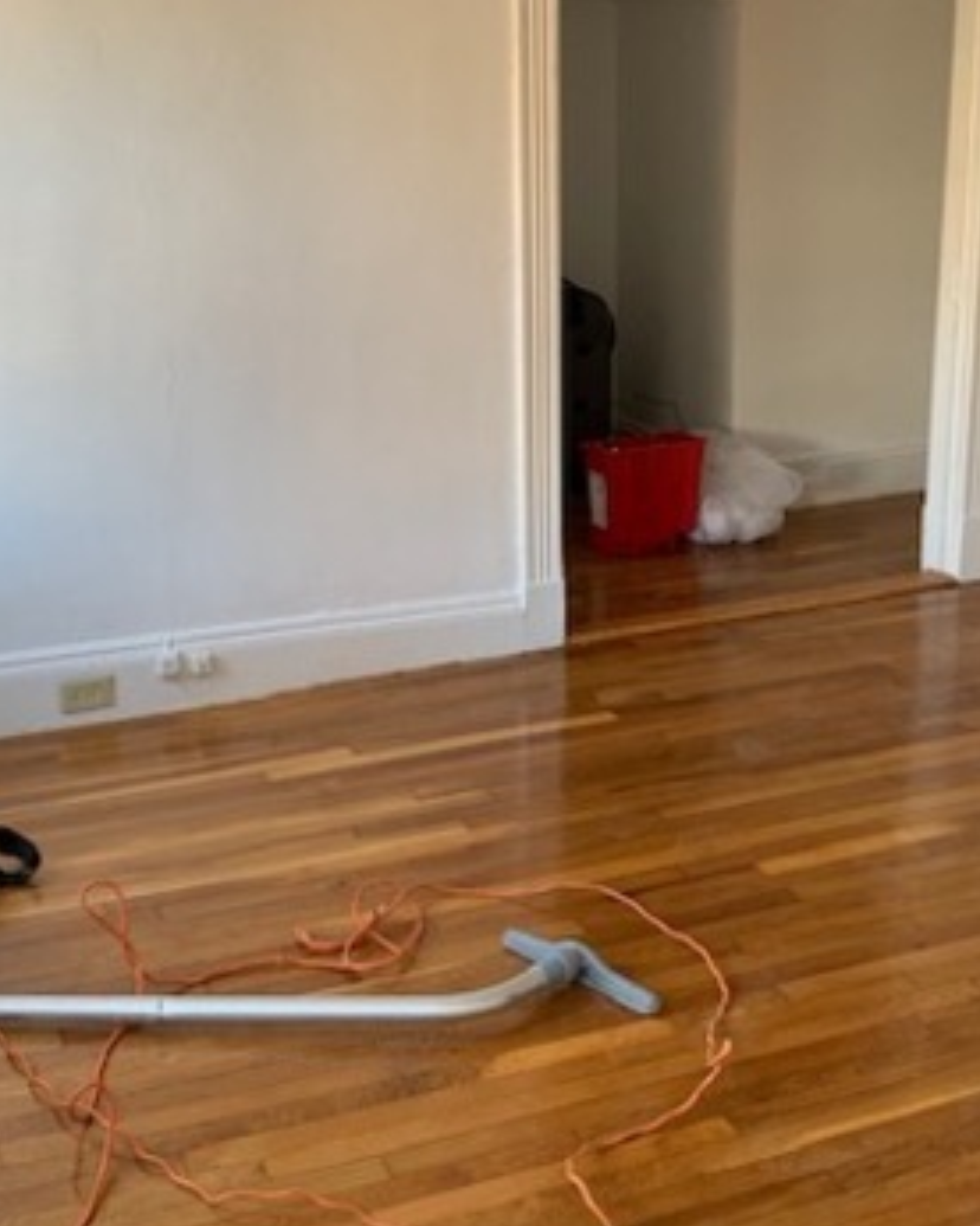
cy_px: 540
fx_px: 1777
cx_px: 581
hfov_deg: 30.8
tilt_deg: -14.0
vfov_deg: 38.0
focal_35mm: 49
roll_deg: -0.1
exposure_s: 1/71
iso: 100
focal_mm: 4.25
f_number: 1.8
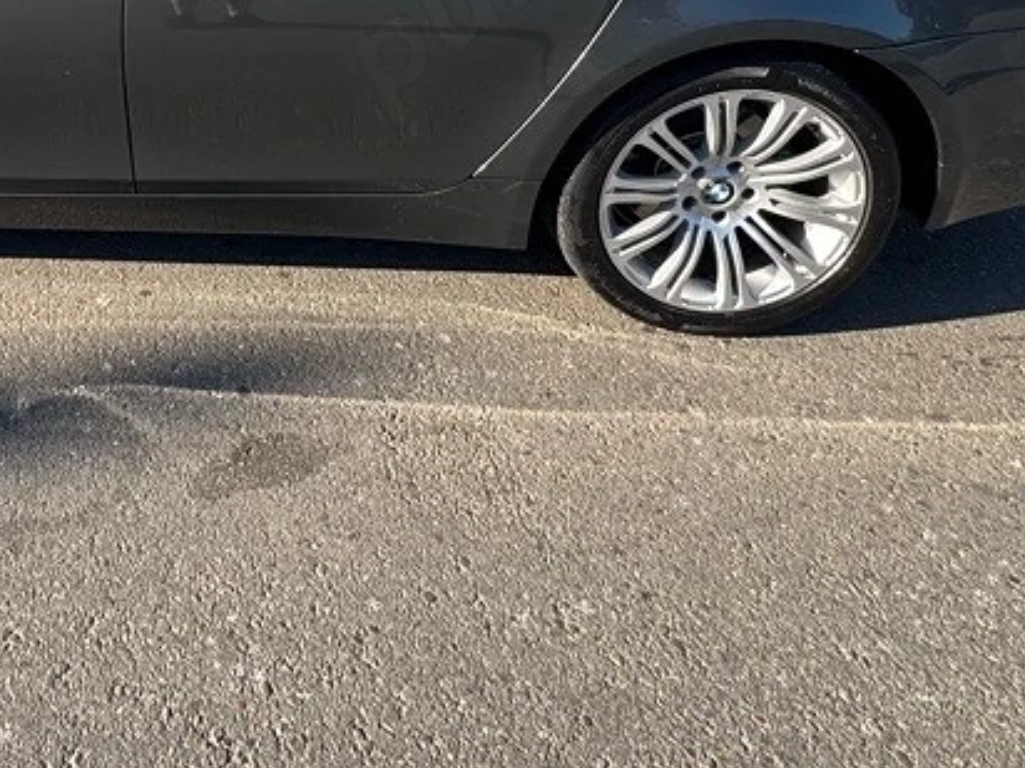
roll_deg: +2.3
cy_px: -85
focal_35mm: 34
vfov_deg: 35.5
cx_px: 137
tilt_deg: -19.4
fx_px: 1007
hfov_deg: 49.2
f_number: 2.2
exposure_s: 1/366
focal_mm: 2.22
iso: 40
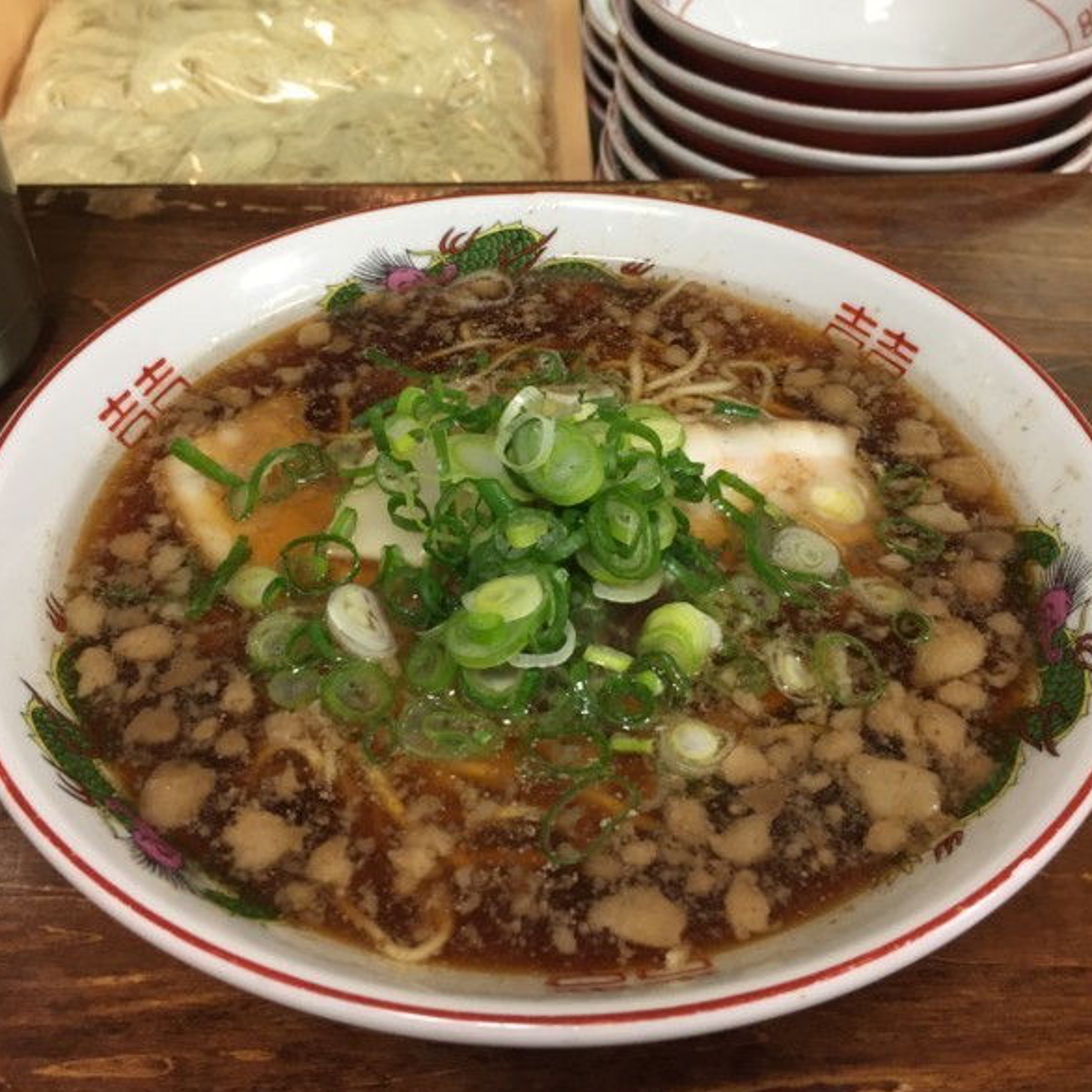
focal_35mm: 35
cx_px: 550
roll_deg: +1.1
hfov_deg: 47.2
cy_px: 447
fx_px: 1249
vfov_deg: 47.0
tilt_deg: -40.4
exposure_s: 1/30
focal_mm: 4.15
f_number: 2.2
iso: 40
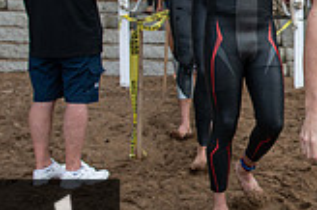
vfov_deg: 16.0
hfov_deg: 21.7
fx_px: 748
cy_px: 80
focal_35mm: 85
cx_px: 406
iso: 320
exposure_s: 1/640
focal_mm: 24
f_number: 3.5
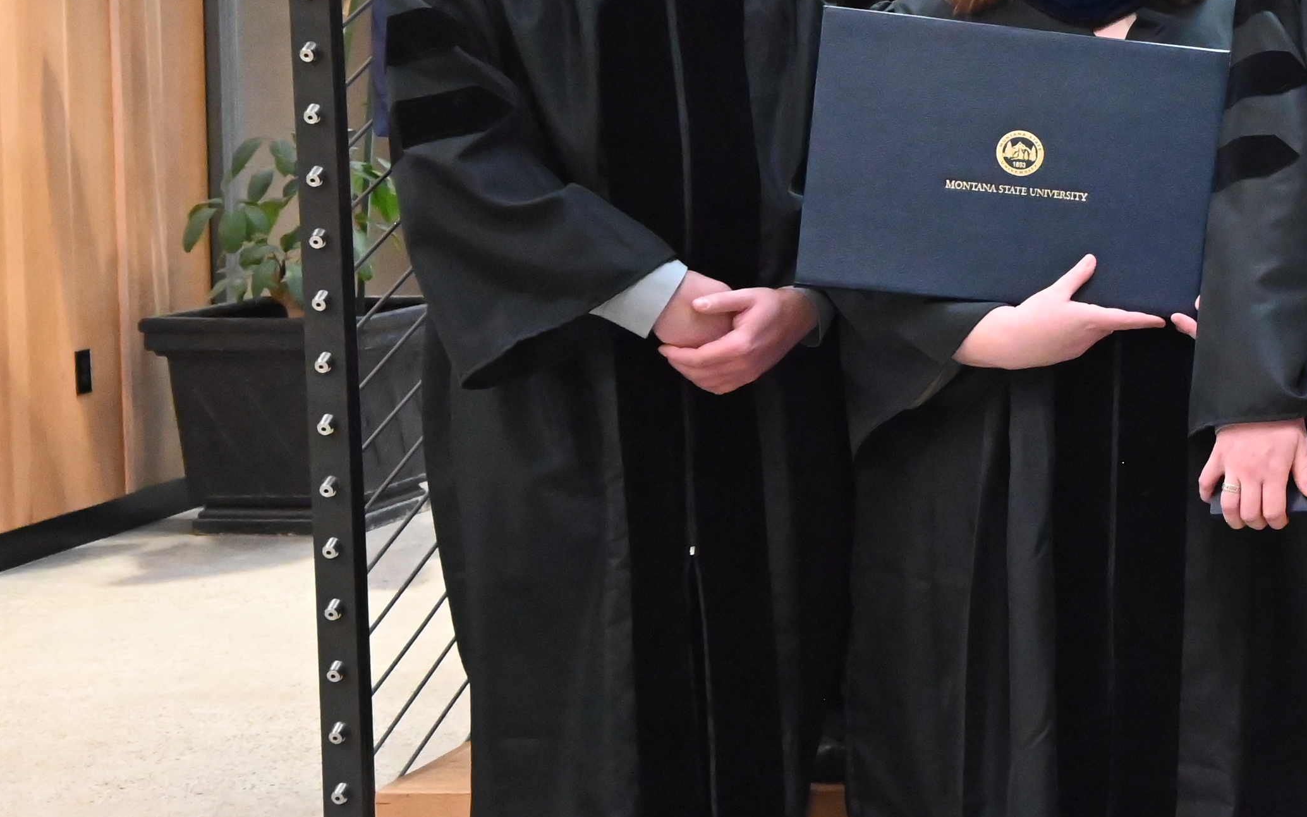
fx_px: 3223
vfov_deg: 14.3
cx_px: 1807
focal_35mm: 90
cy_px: 133
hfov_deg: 20.5
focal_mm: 30.5
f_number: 7.1
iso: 8000
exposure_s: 1/50
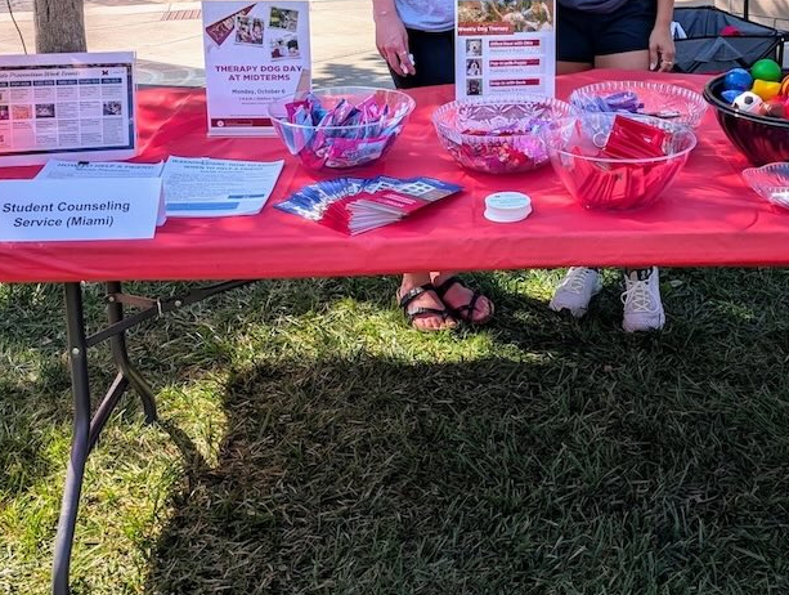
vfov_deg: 29.6
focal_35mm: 47
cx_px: 571
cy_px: 48
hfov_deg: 39.5
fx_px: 1073
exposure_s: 1/735
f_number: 1.68
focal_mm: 6.9
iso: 19
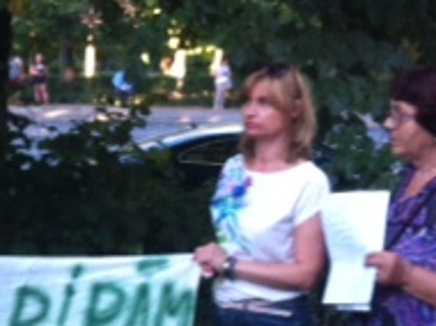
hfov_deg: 16.3
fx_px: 1484
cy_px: 333
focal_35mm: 118
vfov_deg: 12.4
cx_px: -14
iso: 80
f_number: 2.8
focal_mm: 3.85
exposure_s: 1/40
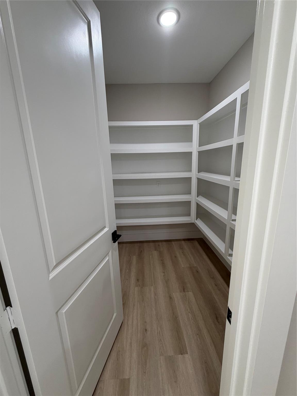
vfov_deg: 102.1
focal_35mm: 14
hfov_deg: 85.7
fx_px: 160
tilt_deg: -13.1
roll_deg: +2.1
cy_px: 198
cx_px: 148
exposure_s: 1/60
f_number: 2.2
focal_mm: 2.22
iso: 160
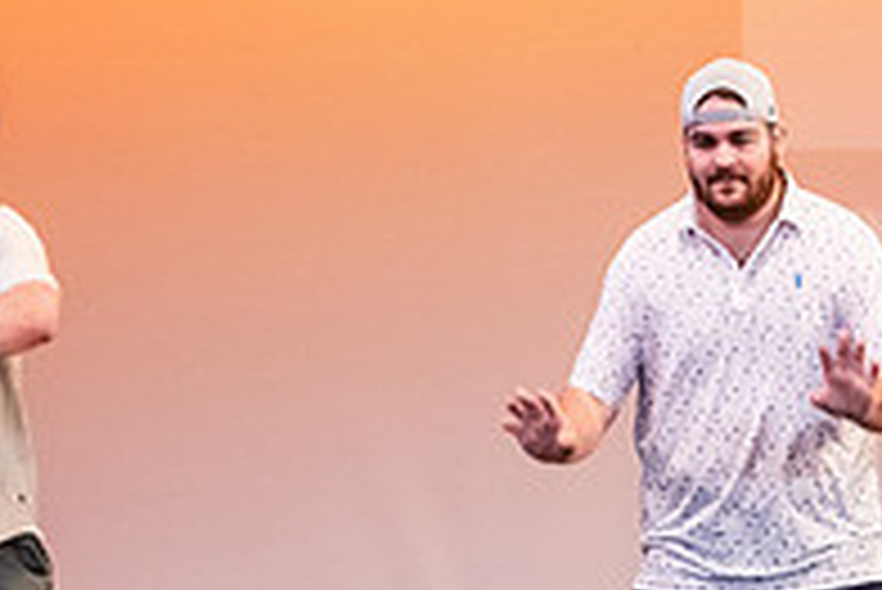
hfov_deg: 6.6
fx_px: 7600
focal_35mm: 310
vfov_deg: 4.4
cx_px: 608
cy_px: 318
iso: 4000
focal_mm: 105
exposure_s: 1/320
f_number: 3.2
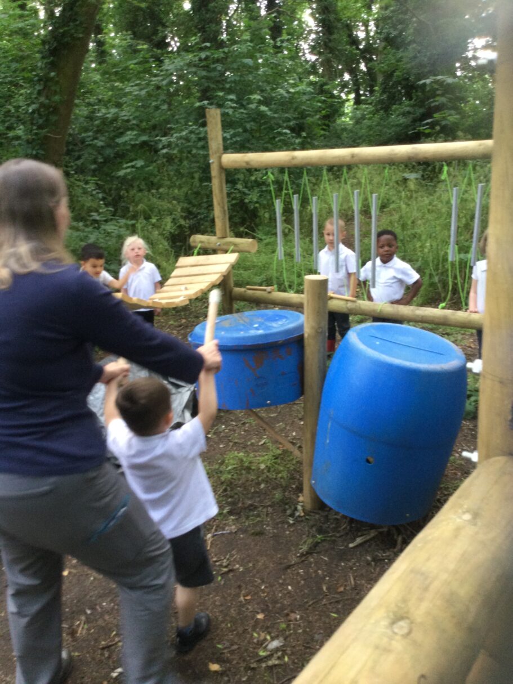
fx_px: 613
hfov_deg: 45.4
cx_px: 256
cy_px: 342
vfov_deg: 58.4
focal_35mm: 31
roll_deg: +1.7
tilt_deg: -21.5
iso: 80
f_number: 2.4
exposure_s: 1/33
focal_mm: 3.3
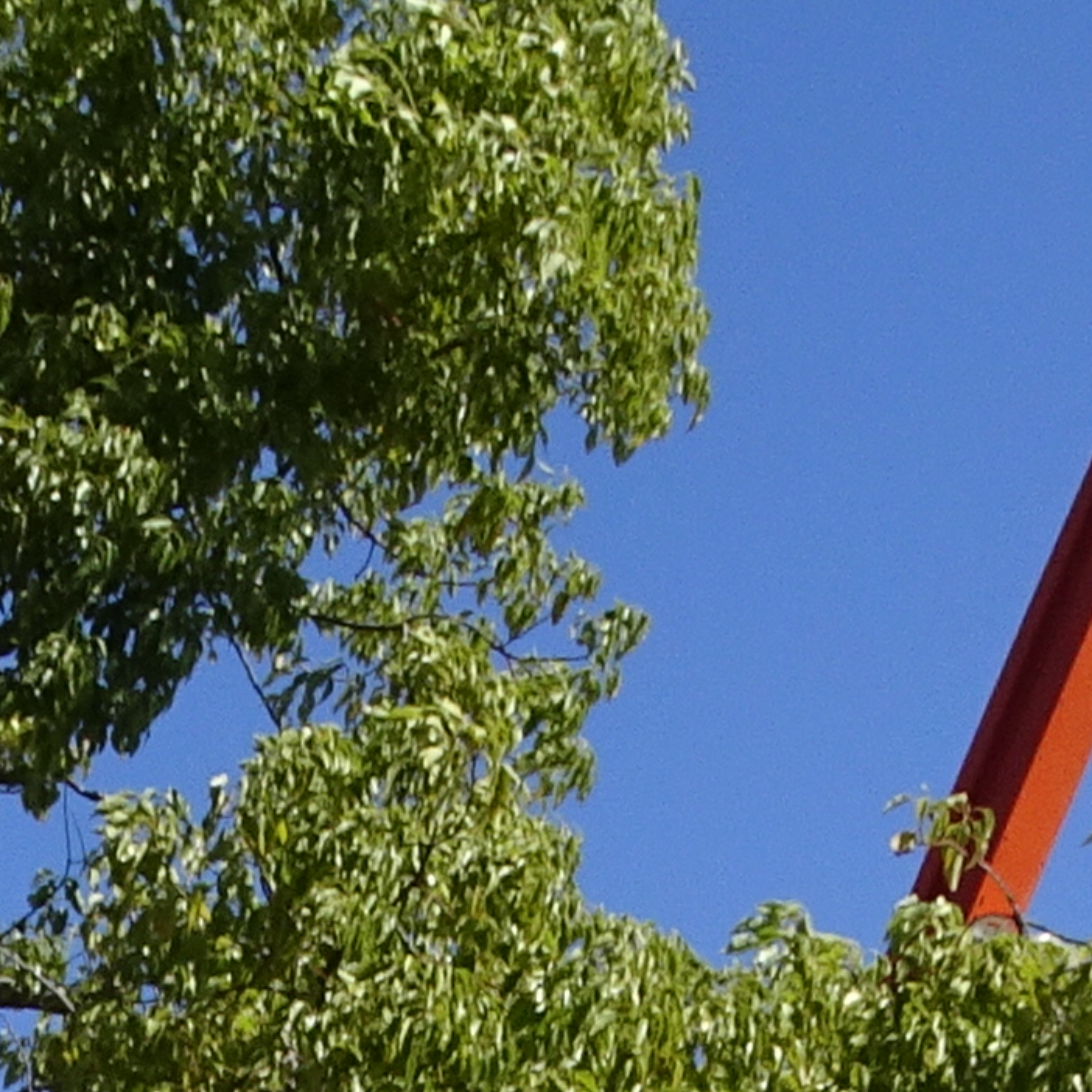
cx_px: 16
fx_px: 5282
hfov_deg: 11.7
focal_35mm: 148
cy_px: 2789
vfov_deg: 10.0
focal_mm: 4.1
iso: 80
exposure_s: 1/800
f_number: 3.5
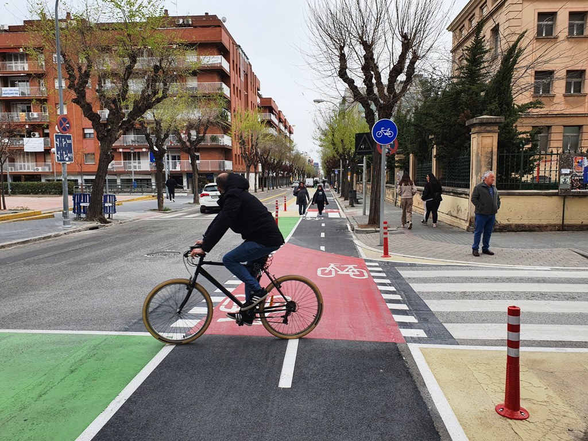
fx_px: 442
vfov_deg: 53.1
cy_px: 220
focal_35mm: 26
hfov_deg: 67.3
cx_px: 294
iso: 50
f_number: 2.4
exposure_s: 1/341
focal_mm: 4.32
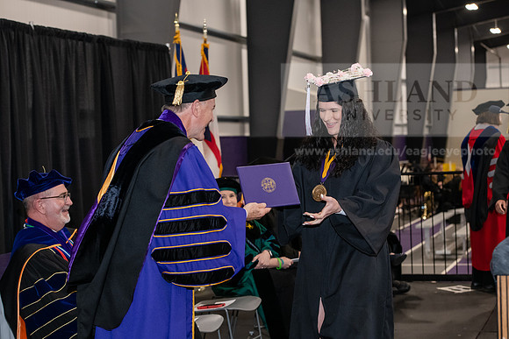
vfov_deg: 19.5
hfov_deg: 28.8
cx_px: 254
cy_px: 170
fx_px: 990
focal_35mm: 70
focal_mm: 70
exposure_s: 1/200
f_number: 5
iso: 2500
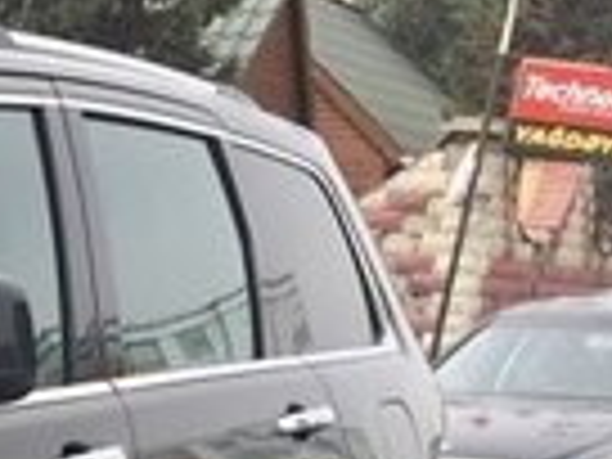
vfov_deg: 9.5
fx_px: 2493
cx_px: -540
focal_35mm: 141
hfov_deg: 12.6
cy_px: 1064
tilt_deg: -18.3
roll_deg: -4.6
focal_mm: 4.15
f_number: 2.2
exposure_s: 1/942
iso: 32
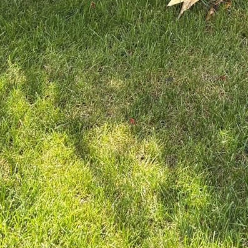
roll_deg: -0.7
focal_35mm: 89
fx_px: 721
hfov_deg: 19.4
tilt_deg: -16.6
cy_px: -204
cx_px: 176
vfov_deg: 16.3
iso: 50
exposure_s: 1/453
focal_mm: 5.96
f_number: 1.6
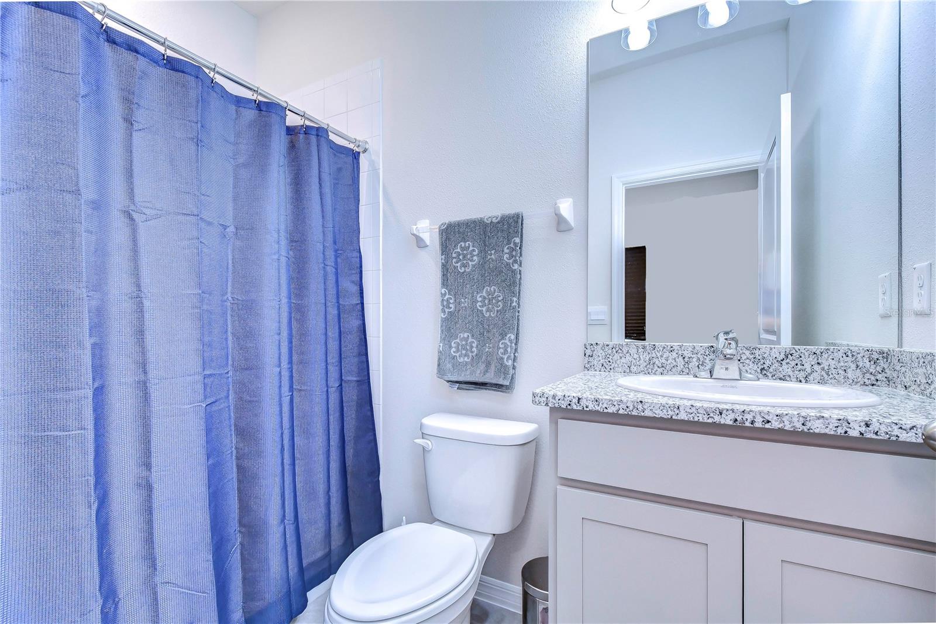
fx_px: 390
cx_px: 468
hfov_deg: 100.4
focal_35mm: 15
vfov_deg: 77.3
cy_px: 312
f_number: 5
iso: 560
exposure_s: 1/60
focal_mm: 10
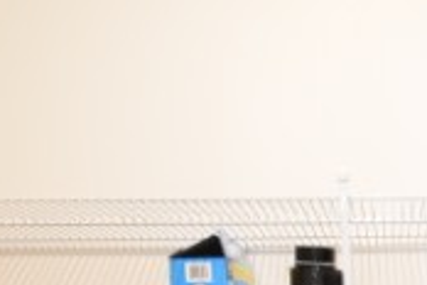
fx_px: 735
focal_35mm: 62
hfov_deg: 29.9
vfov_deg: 17.3
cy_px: 531
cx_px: 439
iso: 1250
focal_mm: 10
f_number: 3.5
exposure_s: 1/60
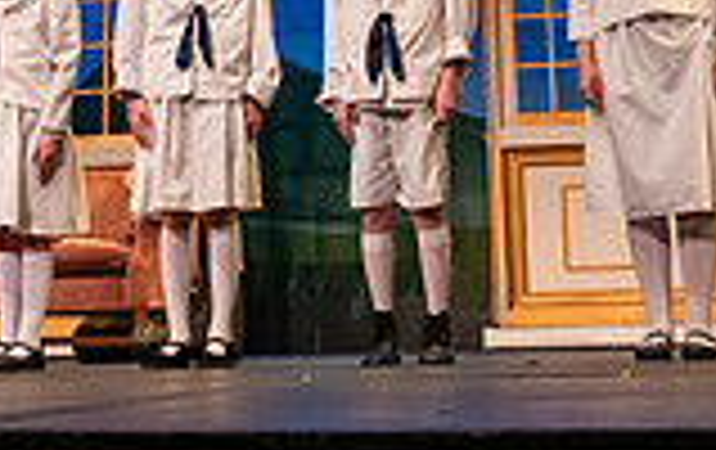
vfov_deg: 14.2
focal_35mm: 89
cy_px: -106
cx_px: 329
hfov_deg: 23.2
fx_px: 1740
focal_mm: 24
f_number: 3.2
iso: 2500
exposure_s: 1/200
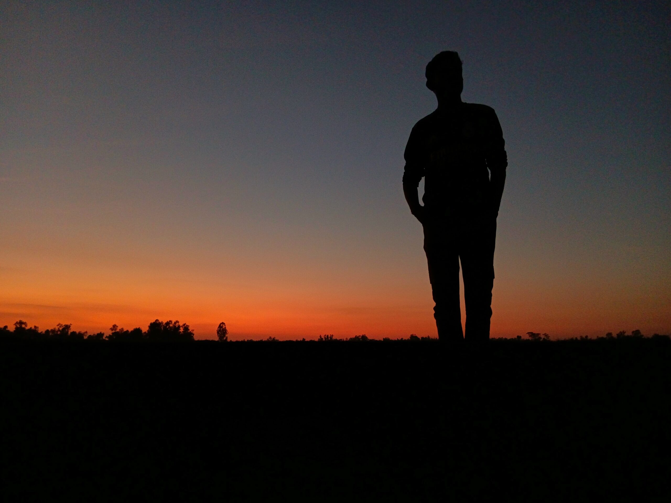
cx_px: 336
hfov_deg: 76.4
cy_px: 252
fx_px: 426
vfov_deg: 61.1
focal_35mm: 22
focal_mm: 3.86
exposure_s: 1/20
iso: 230
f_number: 1.8
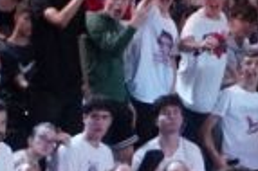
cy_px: 428
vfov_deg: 1.7
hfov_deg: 2.5
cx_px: 437
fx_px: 5825
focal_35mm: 814
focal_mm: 97
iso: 5000
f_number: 4
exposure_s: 1/800
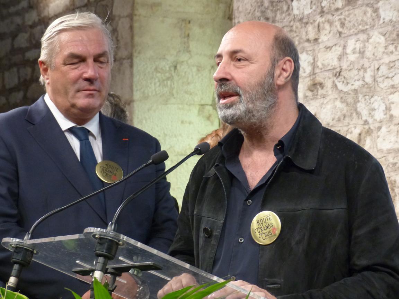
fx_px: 1314
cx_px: 200
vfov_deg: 13.0
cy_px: 150
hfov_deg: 17.3
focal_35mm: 114
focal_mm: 20.5
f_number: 2.8
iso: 400
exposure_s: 1/40
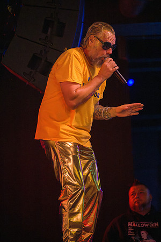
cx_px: 80
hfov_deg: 7.6
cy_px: 121
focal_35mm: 180
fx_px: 1207
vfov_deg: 11.4
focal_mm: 180
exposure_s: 1/250
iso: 16000
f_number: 2.8
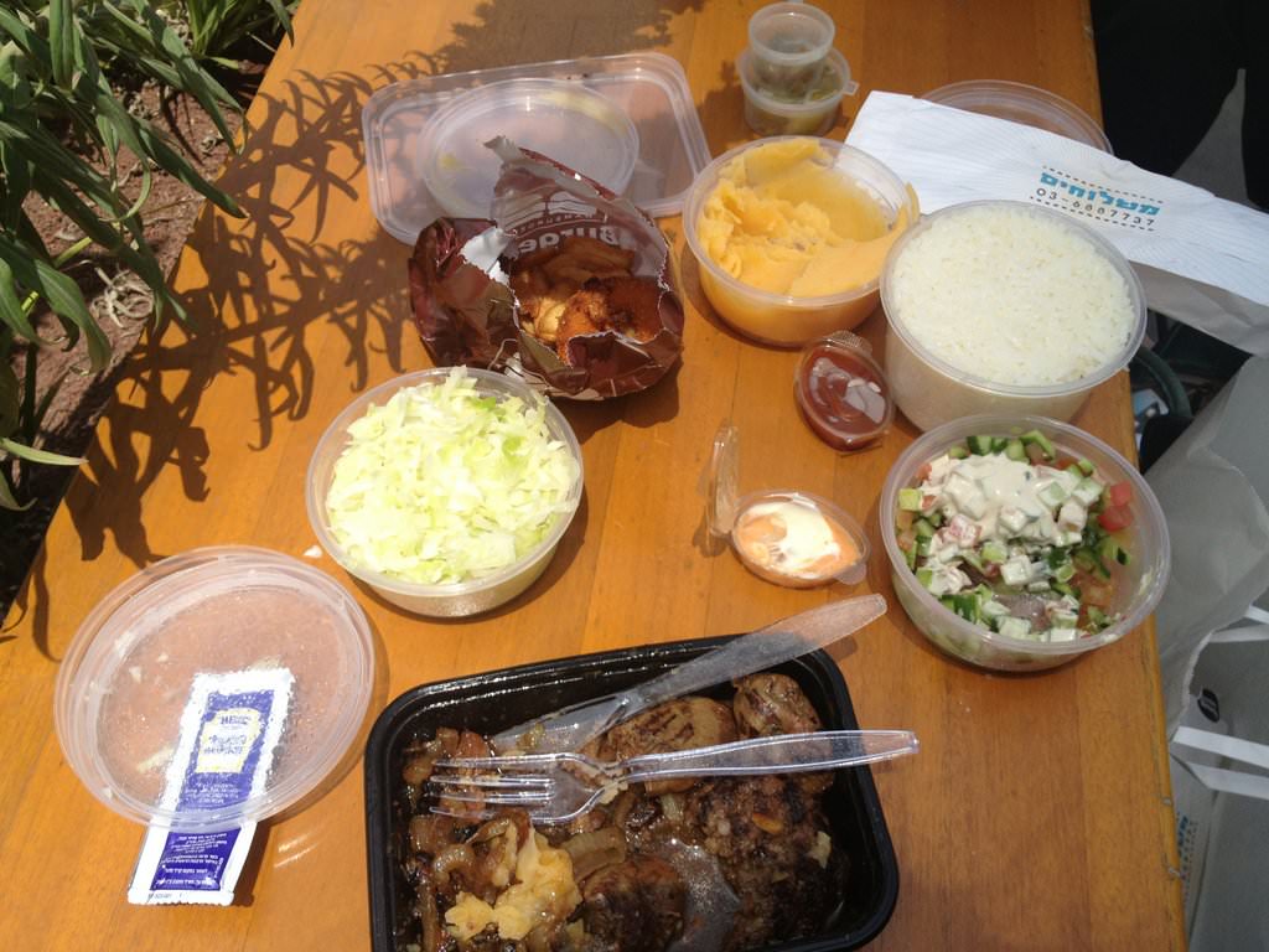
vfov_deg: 40.7
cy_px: 476
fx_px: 1283
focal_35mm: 35
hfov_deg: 52.6
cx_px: 634
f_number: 2.4
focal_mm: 4.28
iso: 50
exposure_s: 1/1623
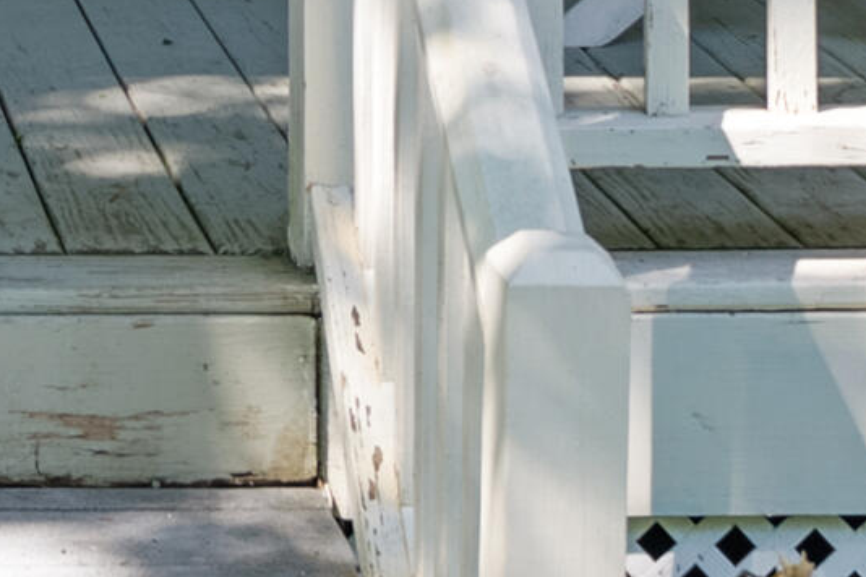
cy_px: -989
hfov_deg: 12.0
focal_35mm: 163
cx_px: -452
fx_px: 3921
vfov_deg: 7.6
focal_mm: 29
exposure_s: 1/80
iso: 320
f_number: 7.1
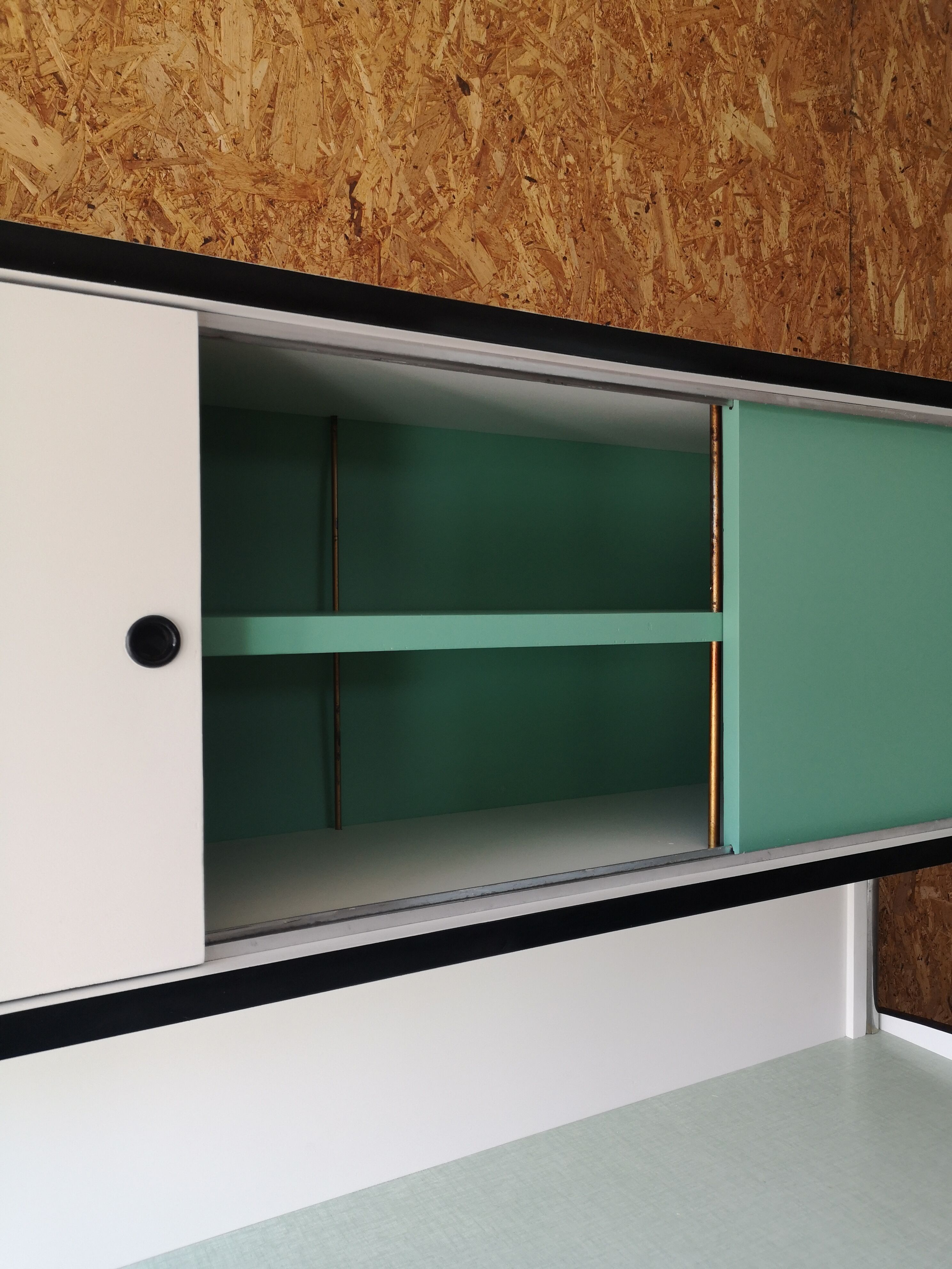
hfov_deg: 51.4
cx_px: 476
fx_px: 990
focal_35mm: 27
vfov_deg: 65.3
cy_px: 634
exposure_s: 1/100
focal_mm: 3.95
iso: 80
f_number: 1.8
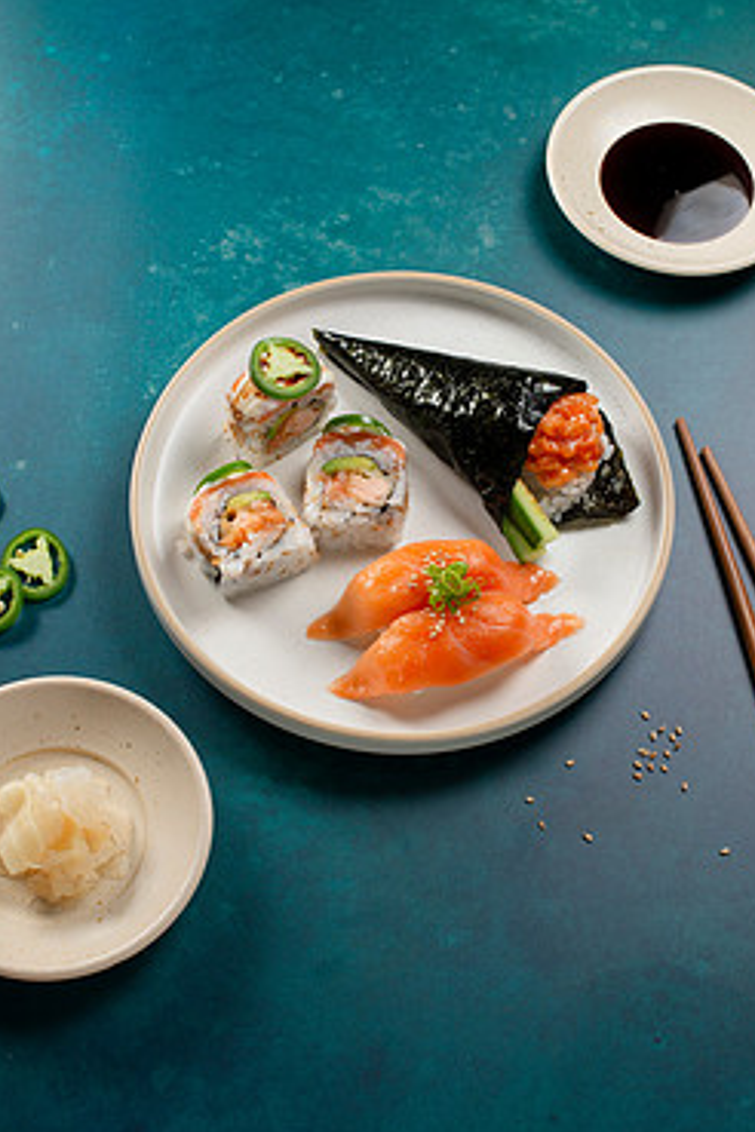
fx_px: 1919
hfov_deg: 22.3
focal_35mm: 61
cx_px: 399
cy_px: 534
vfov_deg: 32.9
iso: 250
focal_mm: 50
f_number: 9
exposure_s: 1/200
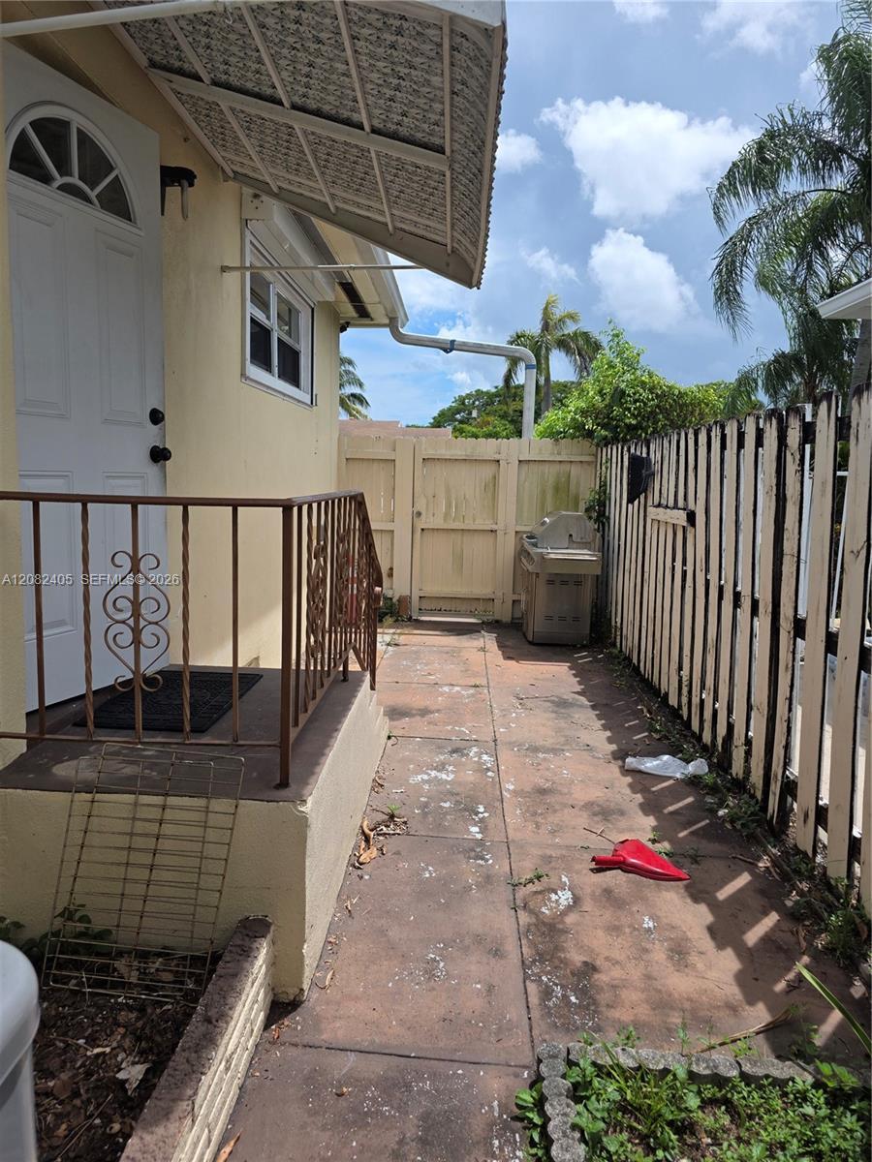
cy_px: 581
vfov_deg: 73.9
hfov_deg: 58.9
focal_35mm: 23
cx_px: 436
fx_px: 773
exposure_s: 1/6809
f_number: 1.7
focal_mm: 6.3
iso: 80
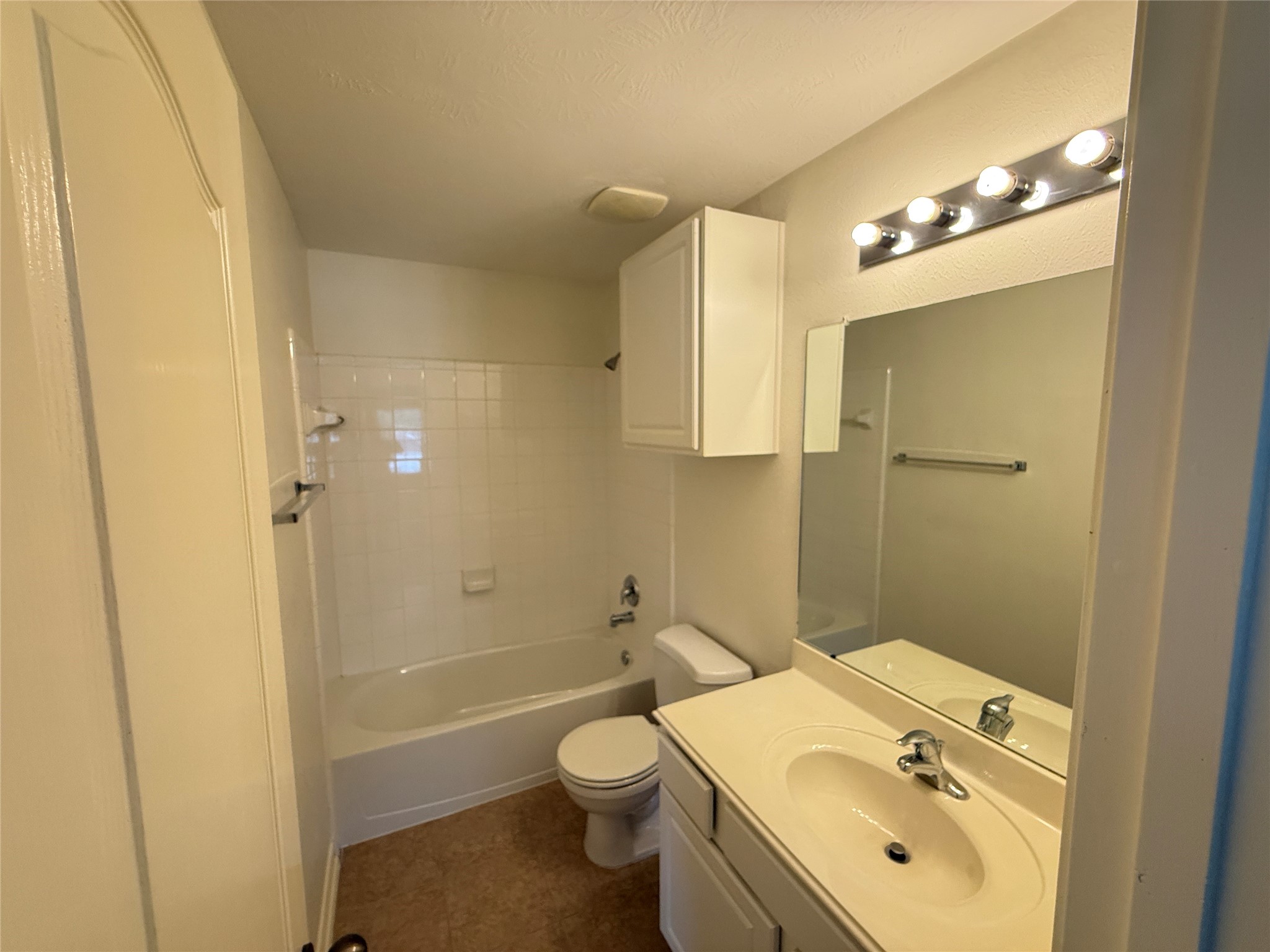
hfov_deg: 102.1
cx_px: 635
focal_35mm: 14
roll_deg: -0.1
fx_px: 514
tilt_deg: -5.4
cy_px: 476
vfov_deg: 85.7
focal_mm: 2.22
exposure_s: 1/120
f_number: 2.2
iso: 320
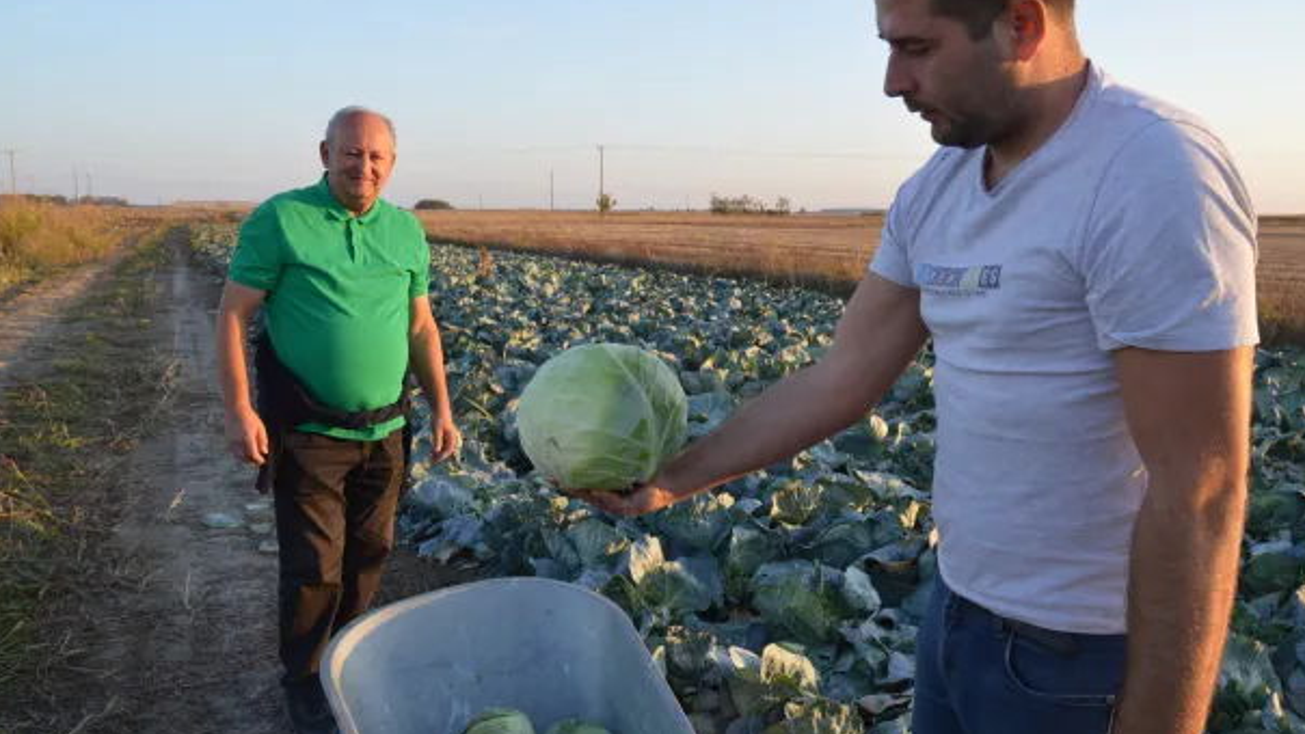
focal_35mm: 29
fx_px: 1004
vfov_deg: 40.2
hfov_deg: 66.1
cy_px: 363
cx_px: 652
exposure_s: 1/125
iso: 180
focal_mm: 18
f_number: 5.6
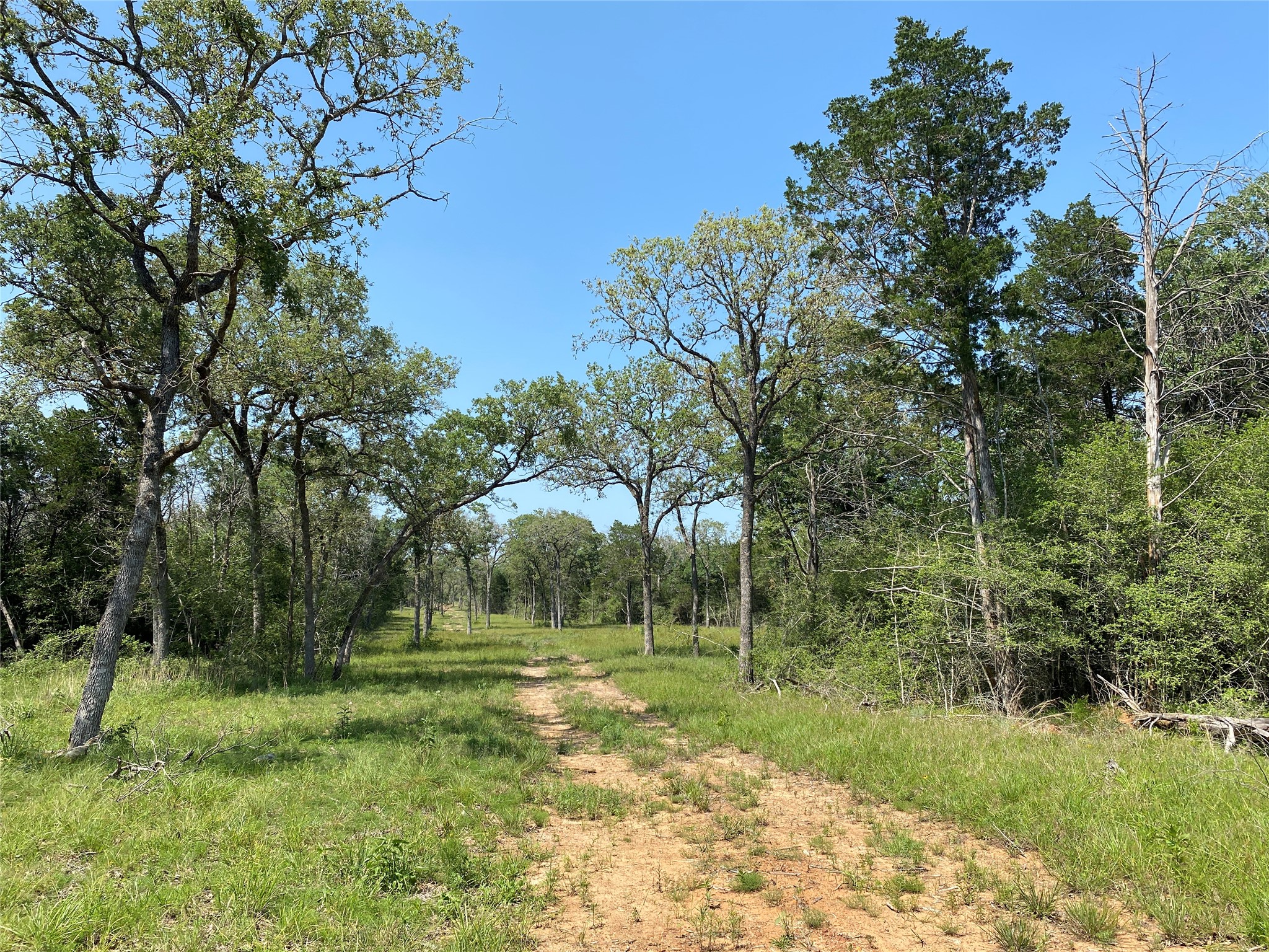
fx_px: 953
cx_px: 634
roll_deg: -0.4
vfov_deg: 53.1
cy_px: 476
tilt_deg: +6.9
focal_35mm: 26
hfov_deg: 67.3
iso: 32
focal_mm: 4.25
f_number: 1.8
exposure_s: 1/1701
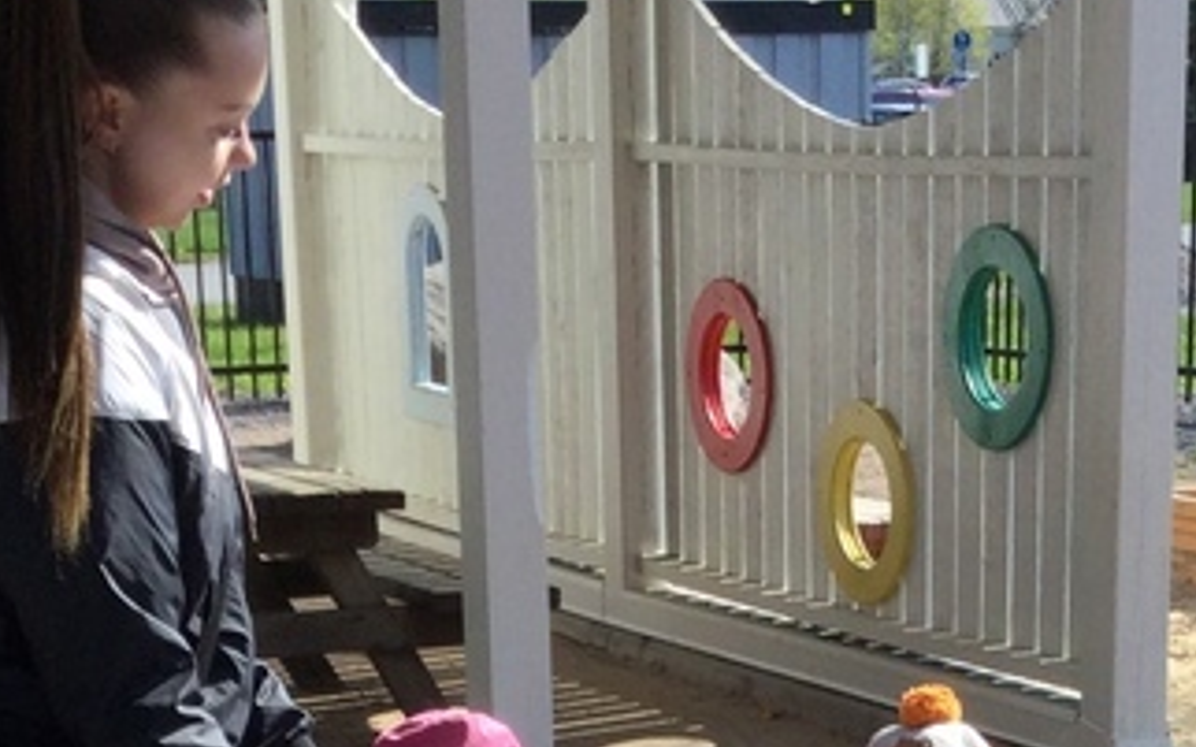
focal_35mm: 109
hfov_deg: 19.1
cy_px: 1371
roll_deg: +0.8
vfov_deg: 11.1
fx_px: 3552
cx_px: 778
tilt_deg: -20.5
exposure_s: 1/536
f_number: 2.4
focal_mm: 3.3
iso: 25
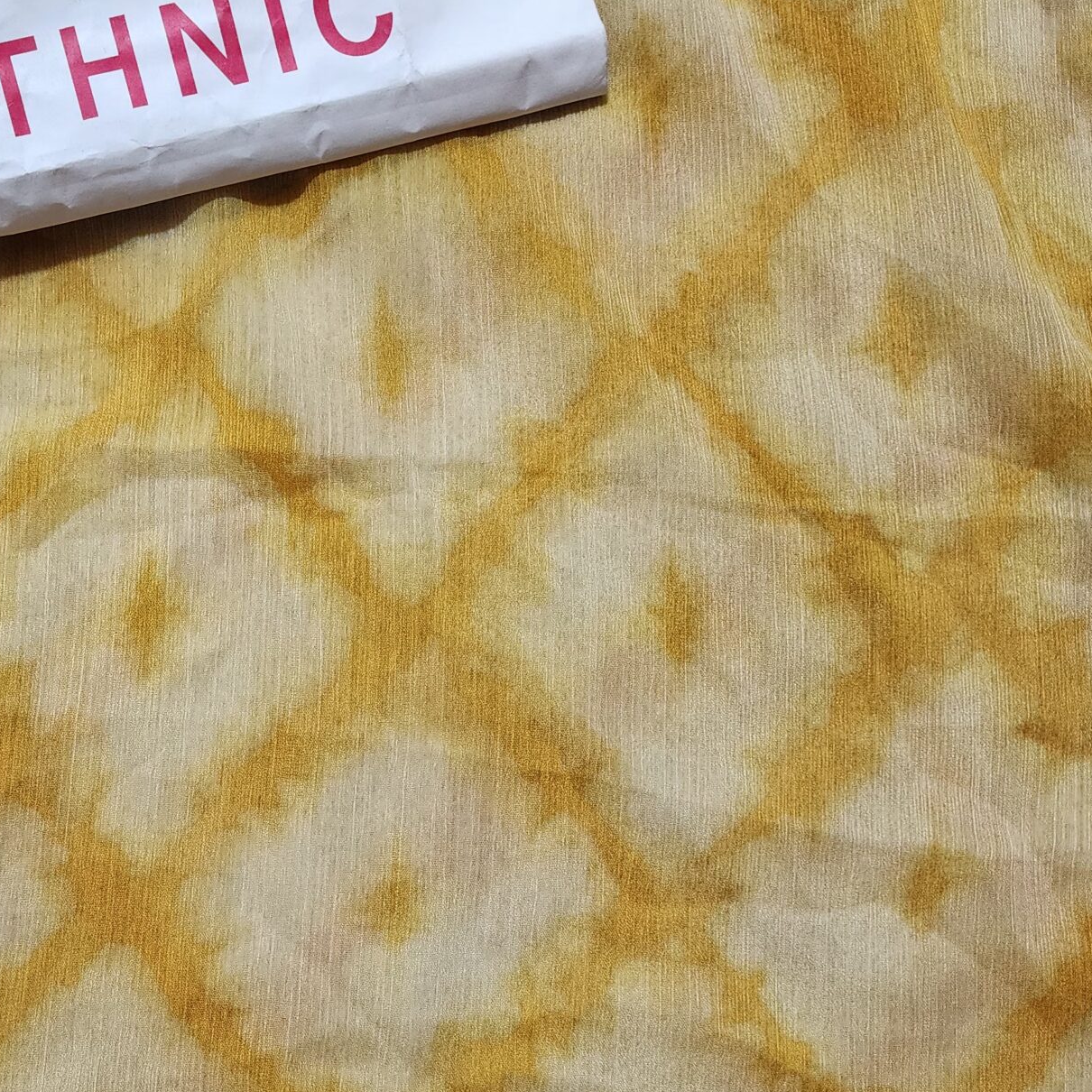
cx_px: 281
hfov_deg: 38.2
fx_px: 1535
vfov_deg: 39.2
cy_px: 517
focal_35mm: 43
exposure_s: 1/120
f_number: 1.8
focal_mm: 6.4
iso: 200
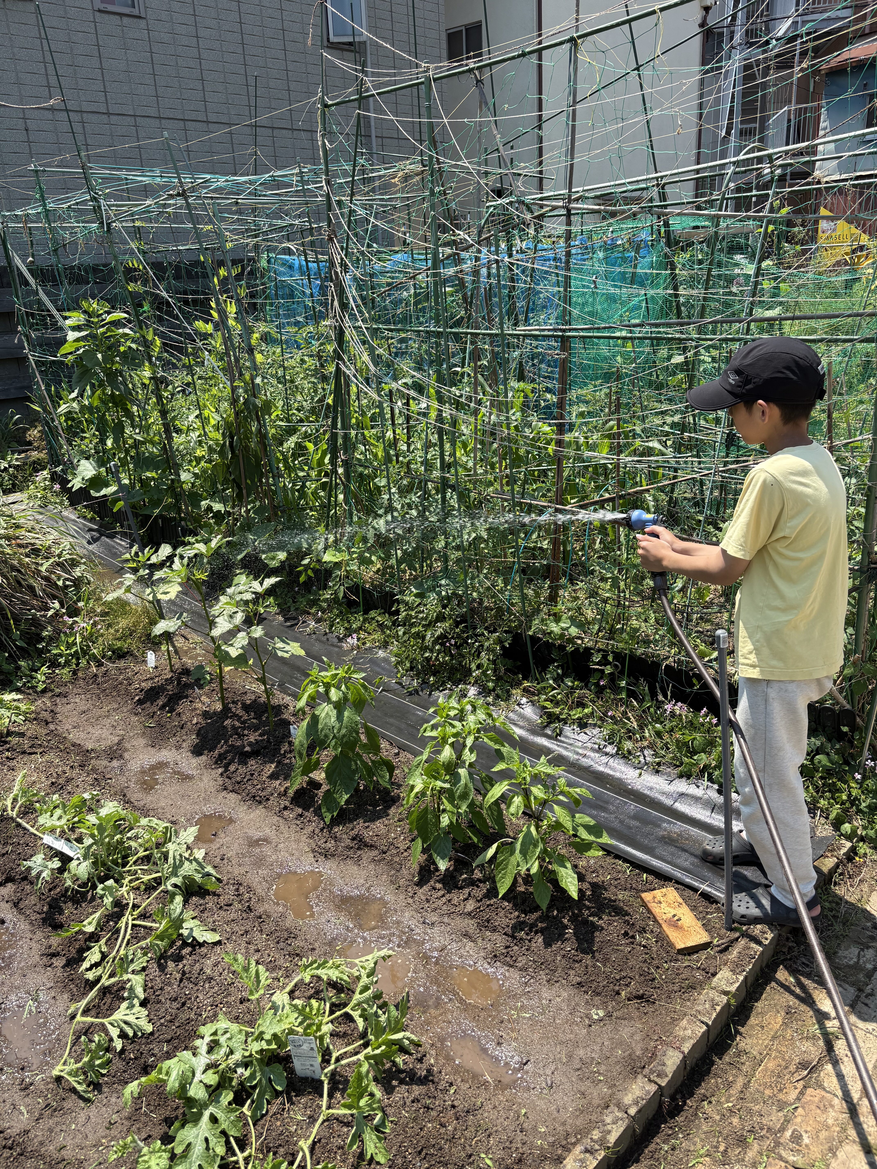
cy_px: 584
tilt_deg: -18.6
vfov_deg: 67.3
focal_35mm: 26
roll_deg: +3.3
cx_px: 438
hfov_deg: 53.1
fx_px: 878
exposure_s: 1/1451
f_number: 1.6
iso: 50
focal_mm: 5.96
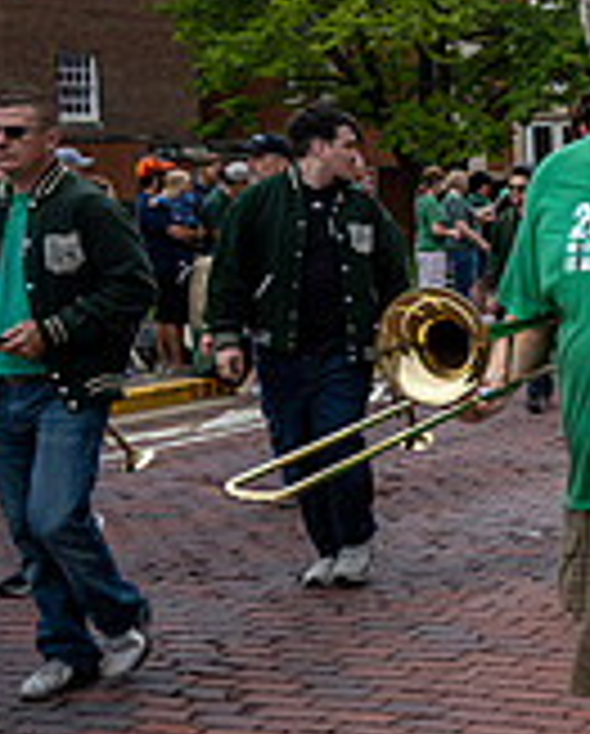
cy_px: 335
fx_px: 1741
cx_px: 1049
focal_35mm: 80
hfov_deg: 16.3
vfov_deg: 23.8
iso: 640
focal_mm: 24
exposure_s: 1/1600
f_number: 4
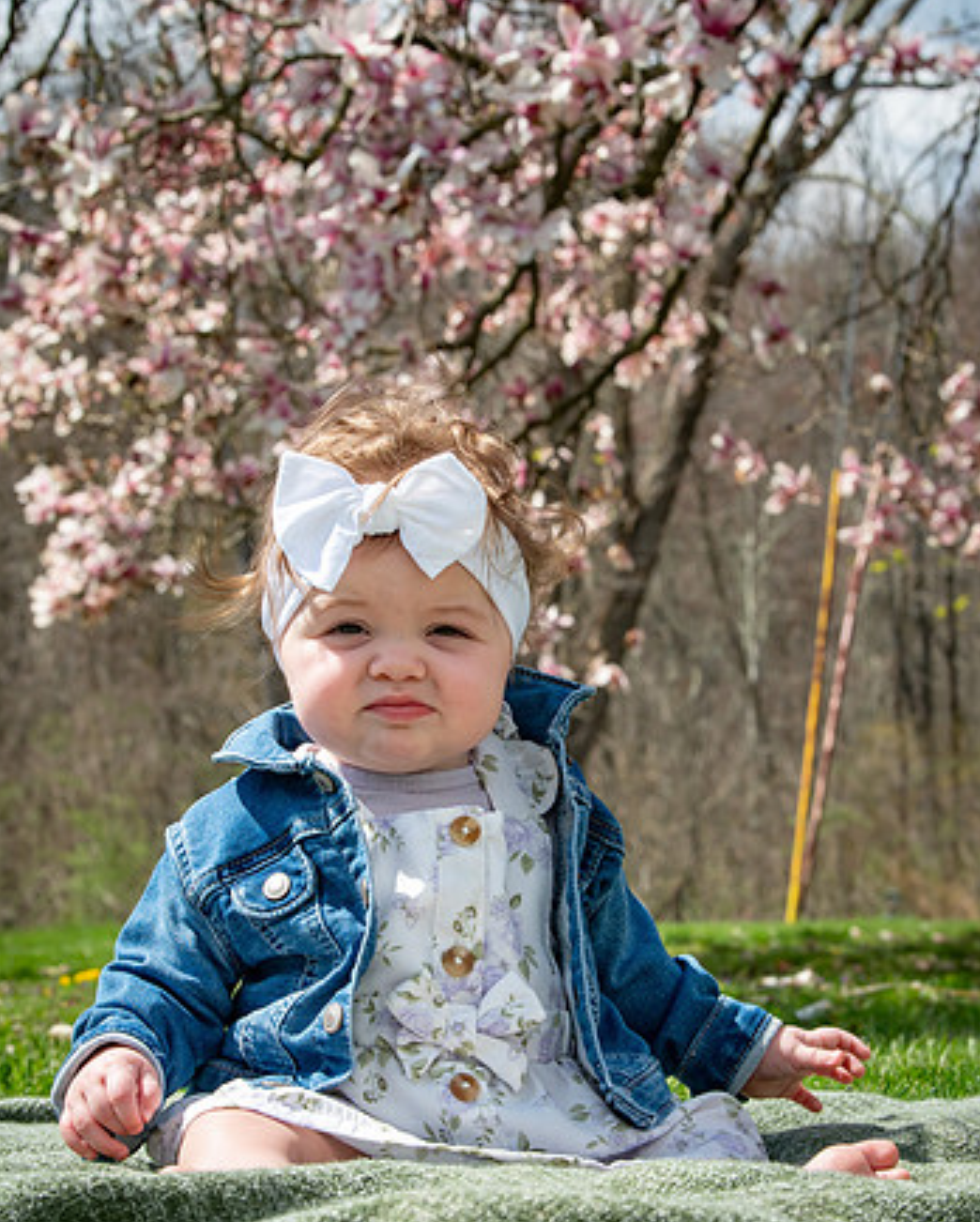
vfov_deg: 17.6
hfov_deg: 14.2
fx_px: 3946
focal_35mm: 109
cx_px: 519
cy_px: 643
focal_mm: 72
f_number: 11
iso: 640
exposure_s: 1/640
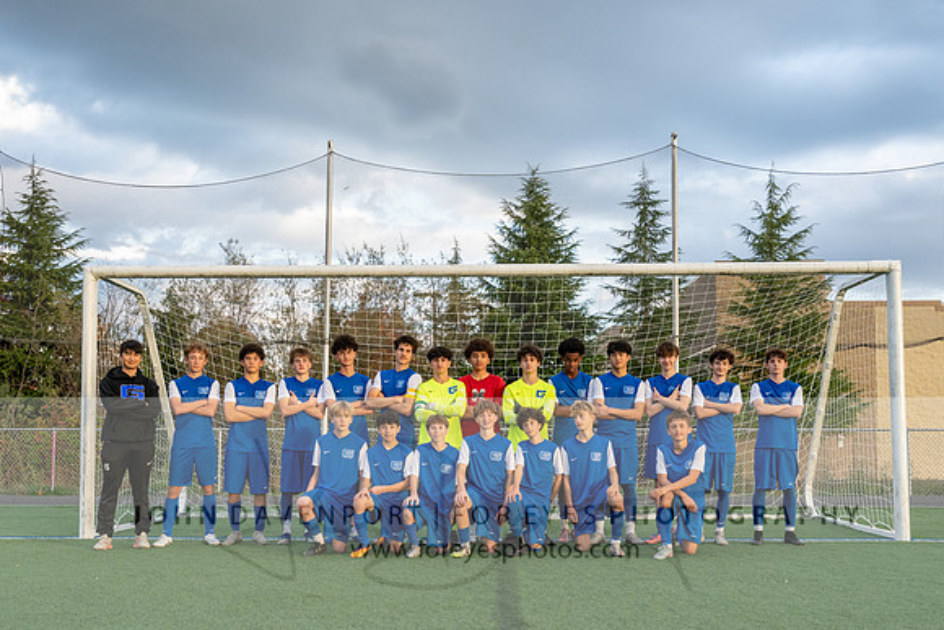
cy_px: 402
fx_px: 1030
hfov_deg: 49.2
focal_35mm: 39
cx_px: 471
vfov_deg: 33.8
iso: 1100
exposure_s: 1/500
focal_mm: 30
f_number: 5
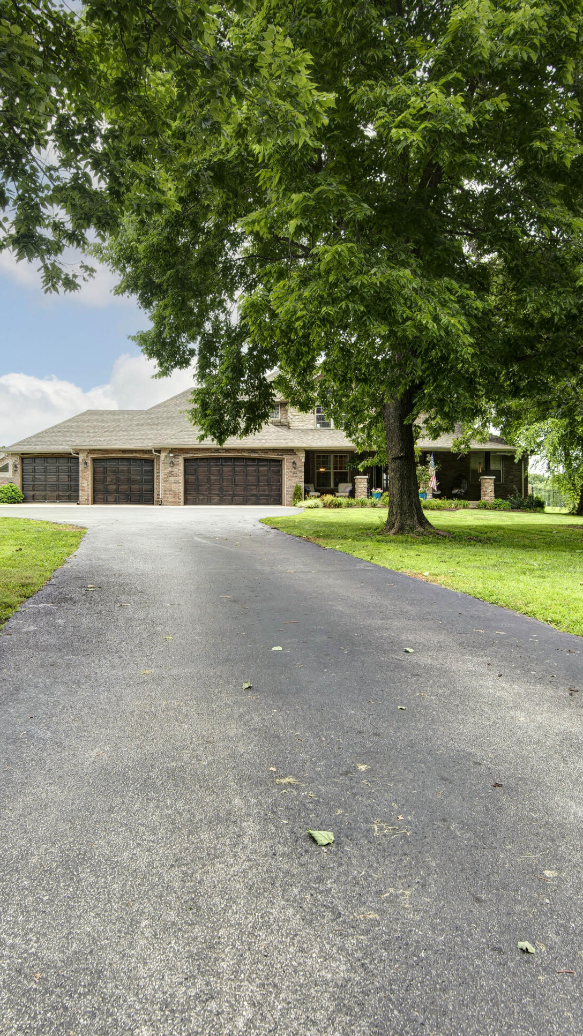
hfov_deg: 44.3
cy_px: 504
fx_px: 714
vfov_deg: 71.9
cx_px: 258
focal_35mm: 26
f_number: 6.7
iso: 100
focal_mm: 16
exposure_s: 1/90
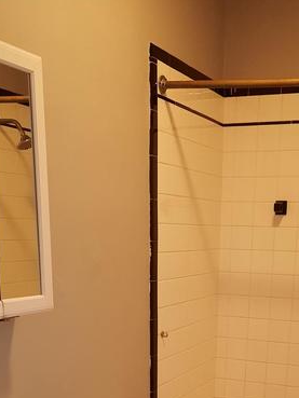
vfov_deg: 33.2
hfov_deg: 27.9
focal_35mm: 52
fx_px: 599
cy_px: 412
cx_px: 196
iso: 400
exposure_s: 1/60
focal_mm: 4.6
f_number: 2
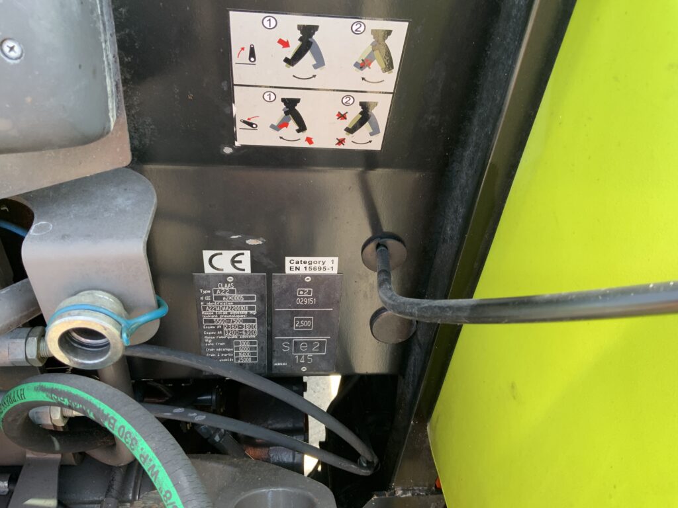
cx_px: 339
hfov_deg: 61.7
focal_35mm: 29
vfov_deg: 48.2
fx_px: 568
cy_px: 254
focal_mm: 3
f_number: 1.8
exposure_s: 1/122
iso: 32
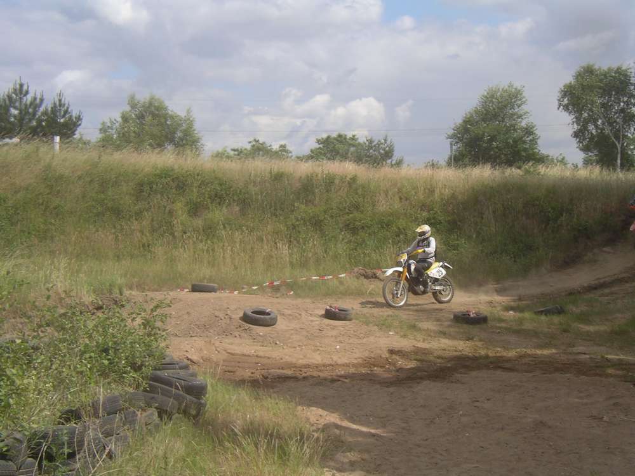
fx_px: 1284
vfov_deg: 21.0
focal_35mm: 70
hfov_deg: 27.8
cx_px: 318
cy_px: 238
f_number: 8.4
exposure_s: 1/125
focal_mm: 10.8
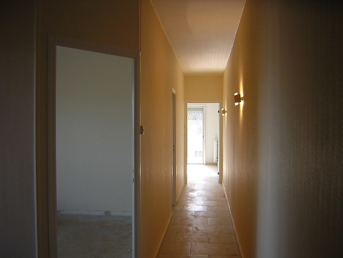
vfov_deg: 39.7
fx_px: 357
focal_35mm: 36
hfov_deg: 51.4
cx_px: 172
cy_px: 129
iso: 100
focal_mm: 4.7
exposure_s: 1/120
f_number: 2.6
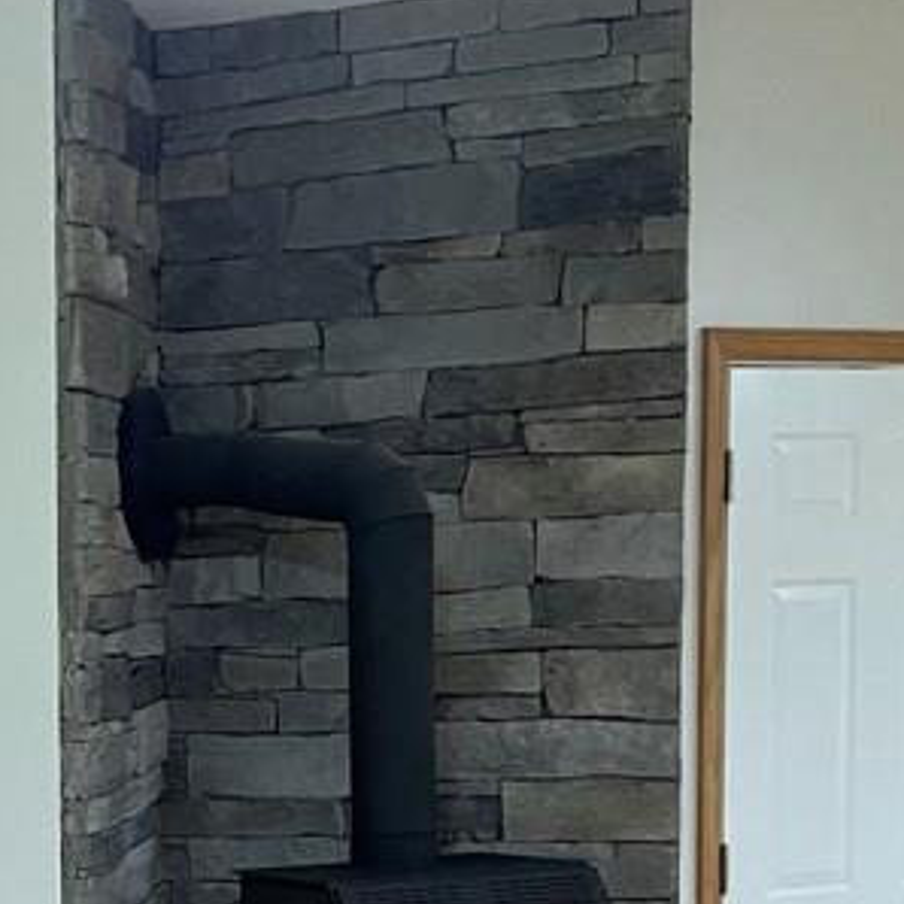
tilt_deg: -6.1
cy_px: 855
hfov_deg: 19.5
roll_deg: +2.1
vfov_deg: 21.3
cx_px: -397
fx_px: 2334
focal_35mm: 79
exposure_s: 1/60
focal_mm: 5.1
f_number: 1.6
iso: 320
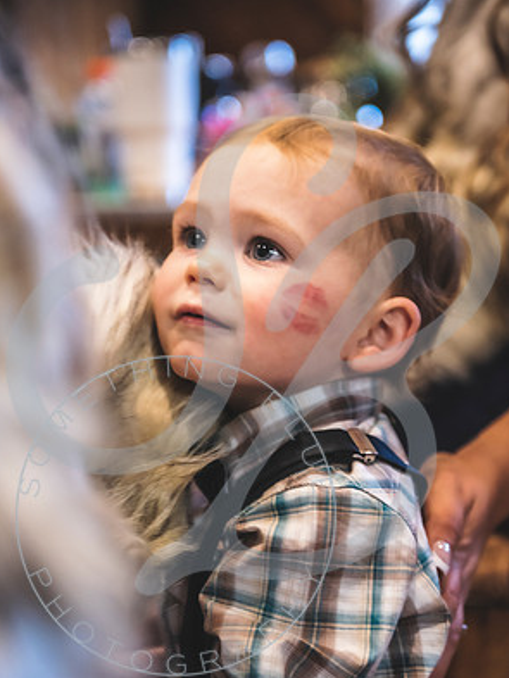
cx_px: 254
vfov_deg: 25.3
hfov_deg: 19.1
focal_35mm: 77
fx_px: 1509
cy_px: 385
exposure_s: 1/125
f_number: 2.8
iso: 1600
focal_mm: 70
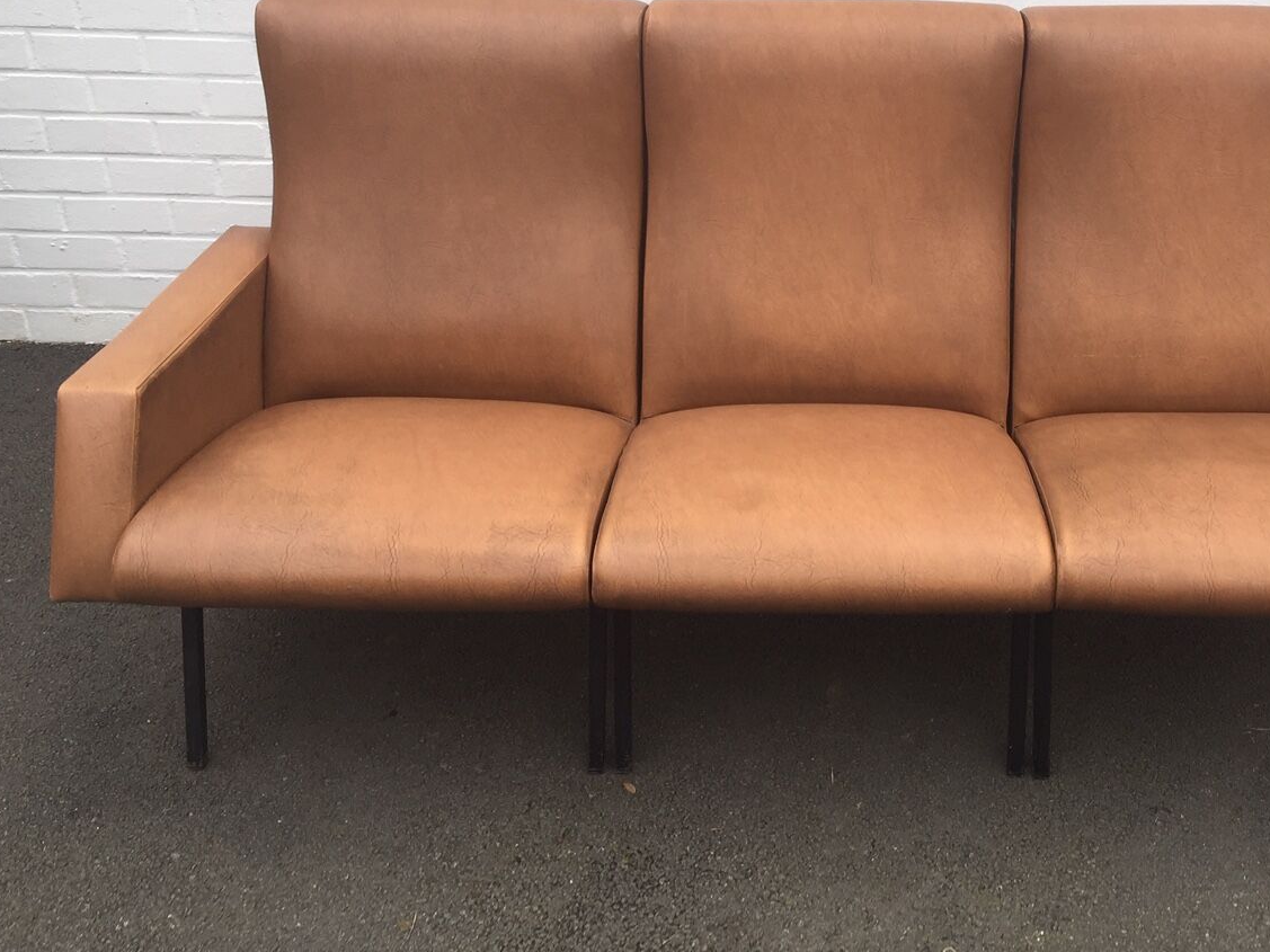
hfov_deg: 44.2
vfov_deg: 34.1
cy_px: 326
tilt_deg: -22.3
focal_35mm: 42
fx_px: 1541
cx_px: 834
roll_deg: -2.3
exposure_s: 1/117
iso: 32
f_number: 2.2
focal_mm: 4.15
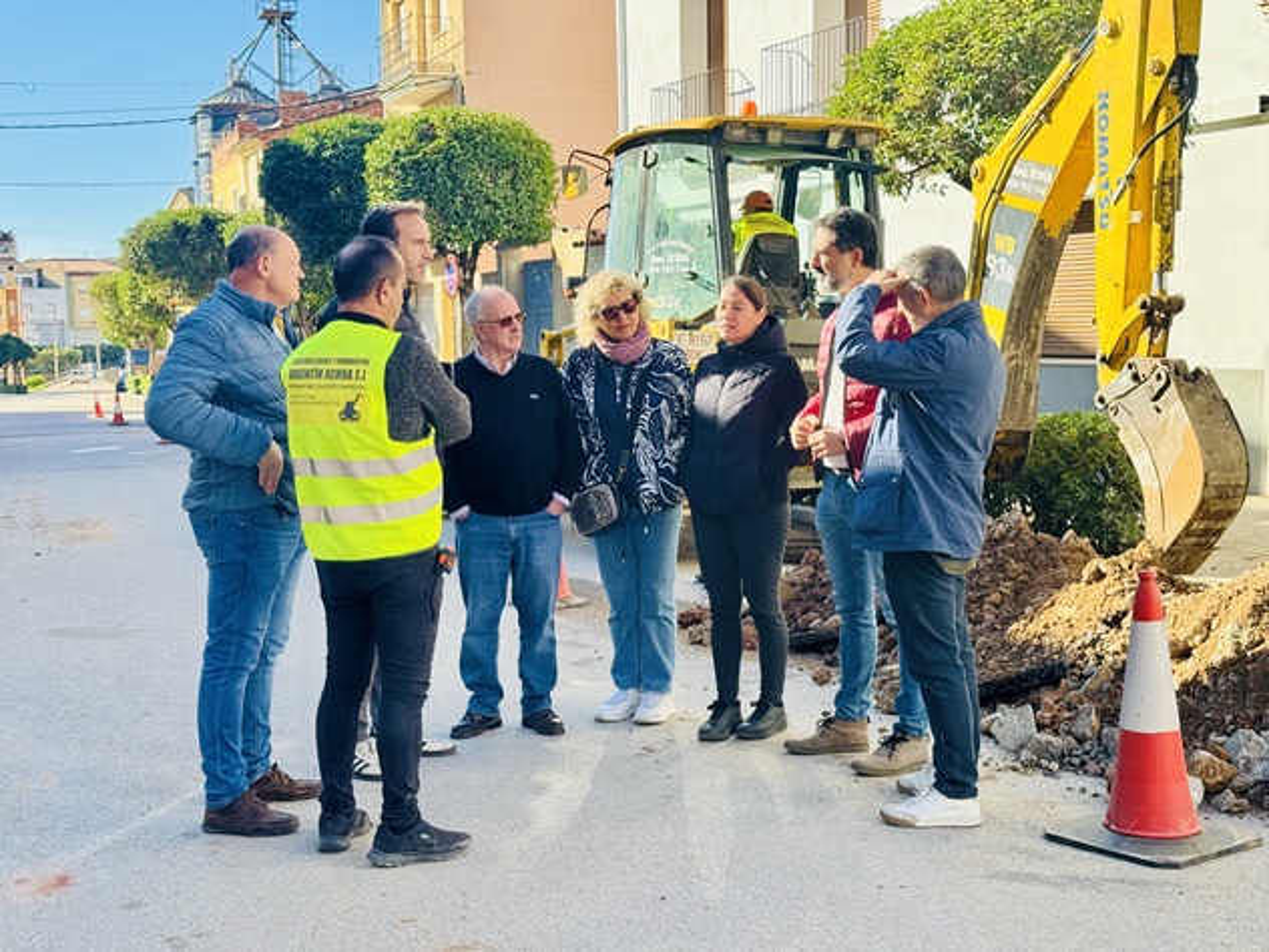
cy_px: 476
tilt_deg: -4.9
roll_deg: +1.0
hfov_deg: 39.7
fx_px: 1760
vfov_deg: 30.3
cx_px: 634
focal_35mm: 48
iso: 64
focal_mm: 6.76
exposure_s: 1/1366
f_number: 1.78
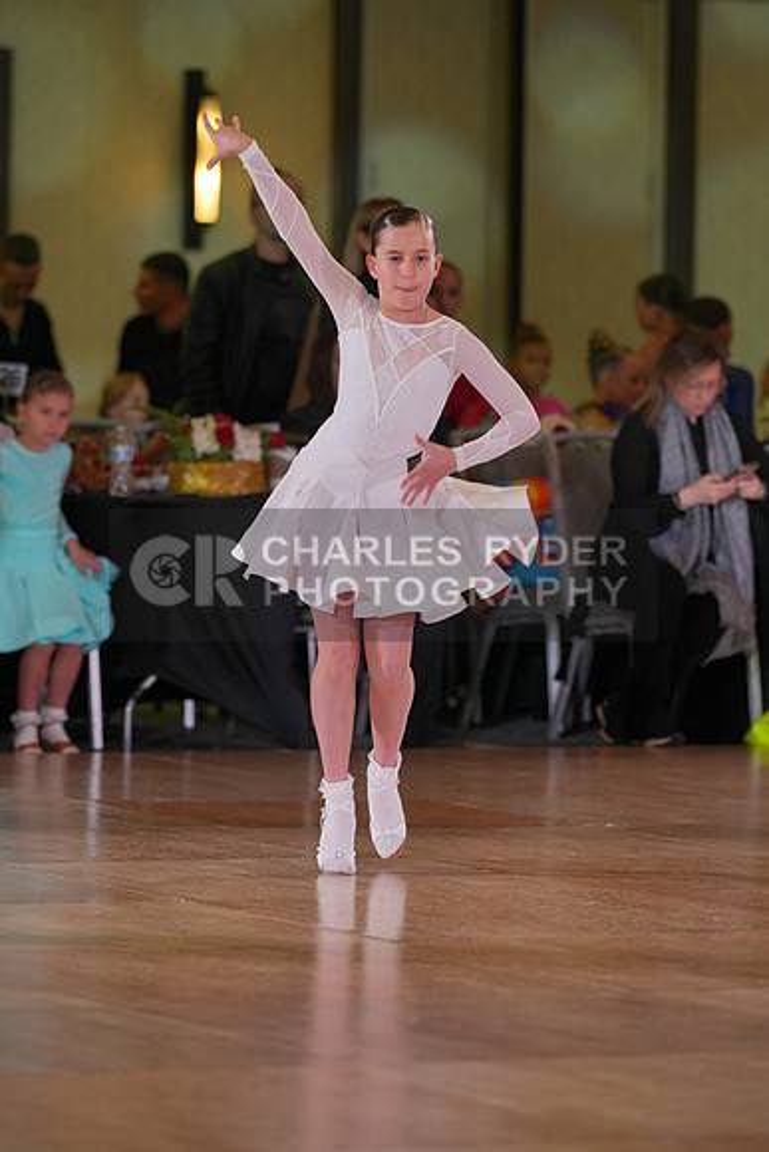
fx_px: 6404
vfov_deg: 10.3
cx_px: 384
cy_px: 576
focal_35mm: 200
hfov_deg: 6.9
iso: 1250
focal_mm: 200
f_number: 4
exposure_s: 1/400
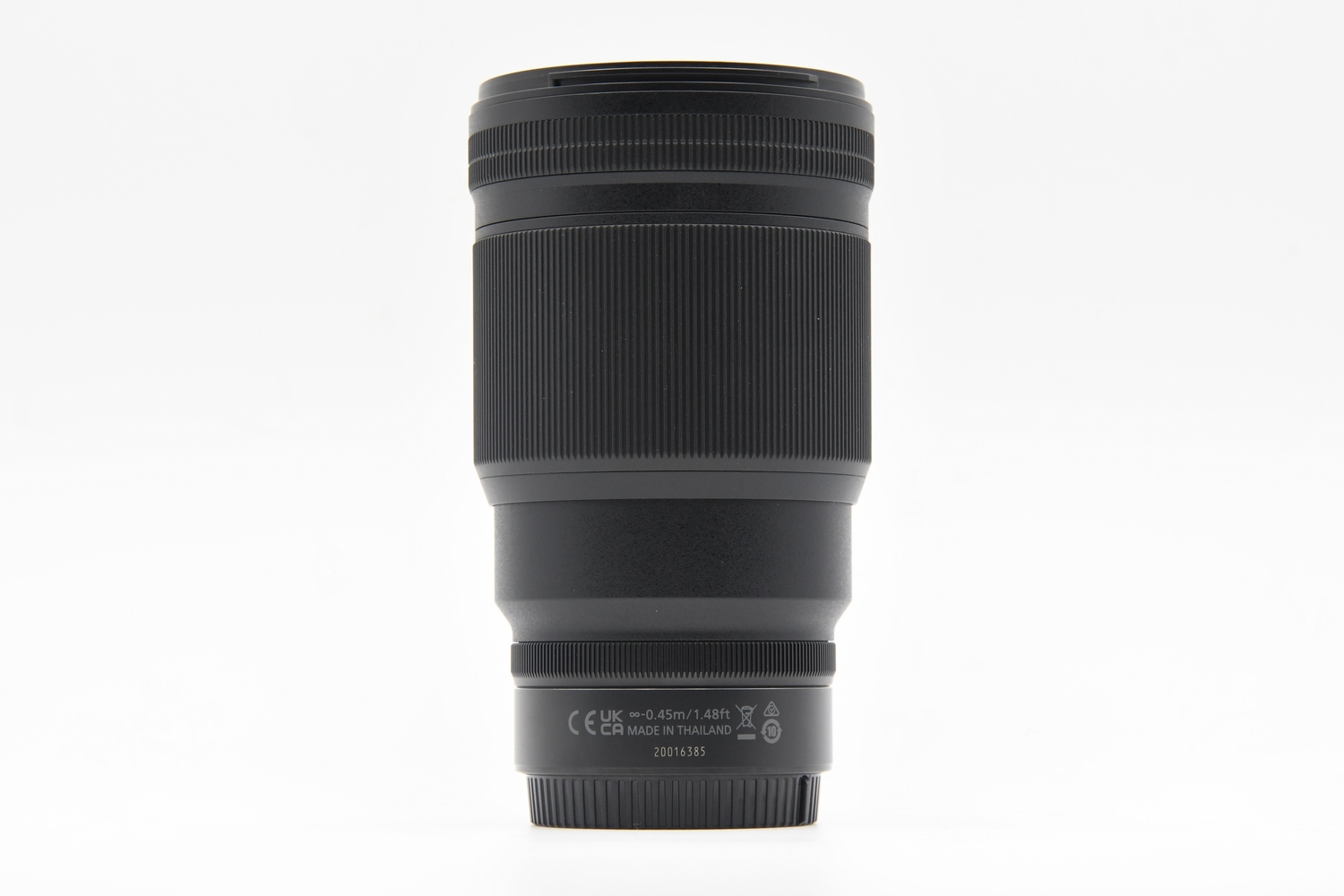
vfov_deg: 11.4
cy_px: 448
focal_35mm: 120
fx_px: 4480
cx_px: 672
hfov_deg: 17.1
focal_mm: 80
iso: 1000
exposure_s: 1/100
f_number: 9
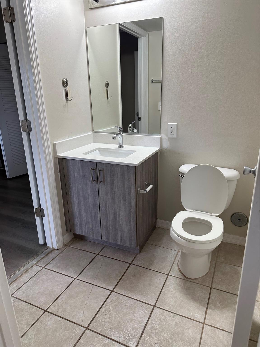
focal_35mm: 24
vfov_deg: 71.6
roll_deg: +1.3
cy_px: 174
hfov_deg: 56.8
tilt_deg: -18.2
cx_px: 130
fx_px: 240
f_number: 1.78
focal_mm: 6.86
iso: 100
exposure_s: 1/120
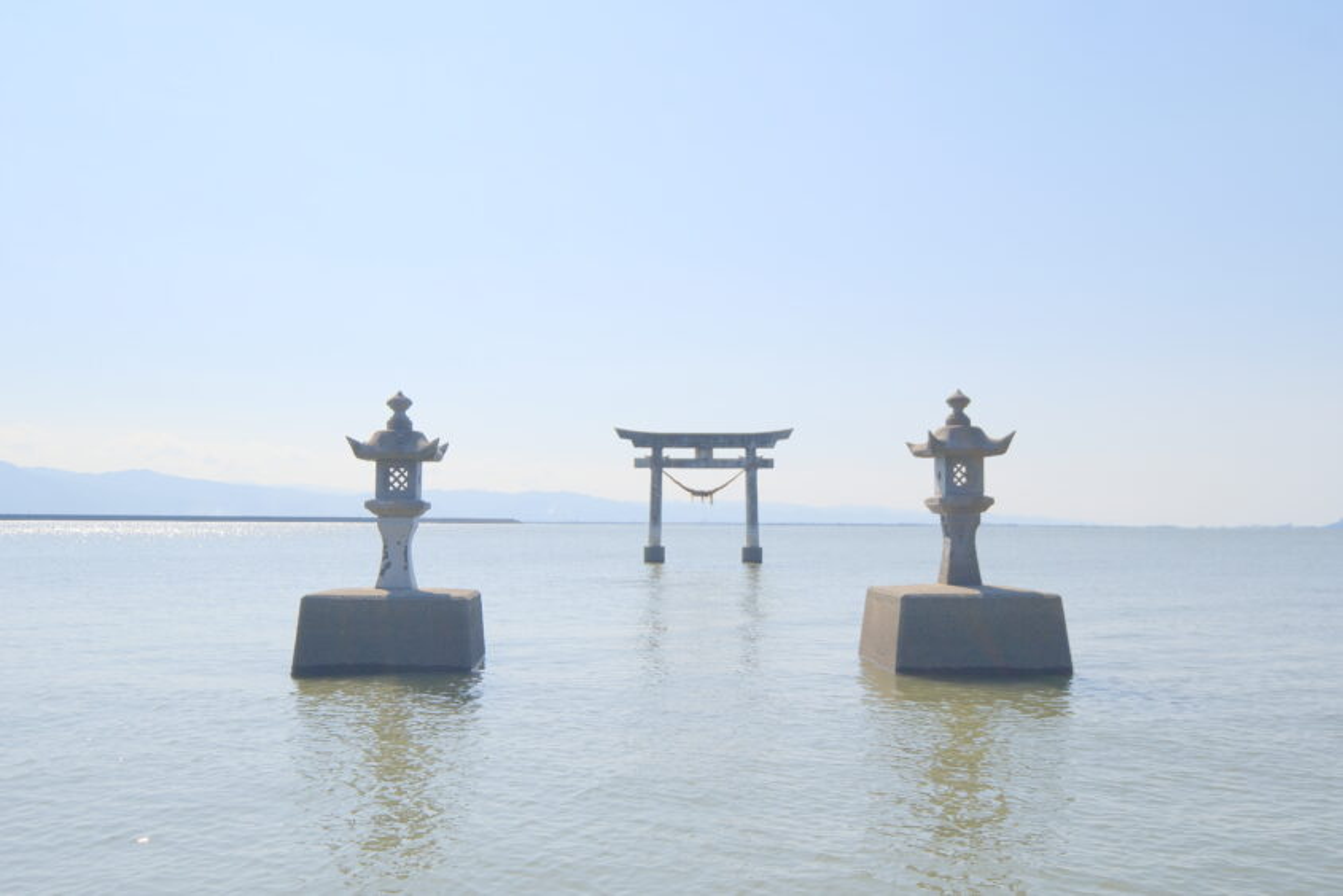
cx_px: 672
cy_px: 448
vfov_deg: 36.9
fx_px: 1343
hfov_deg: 53.1
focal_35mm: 36
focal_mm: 24
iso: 640
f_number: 6.4
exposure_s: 1/1100
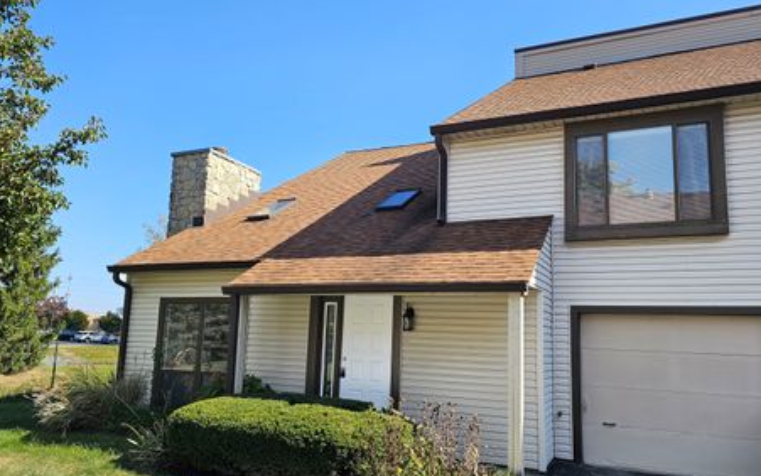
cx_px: 386
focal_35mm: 27
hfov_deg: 68.4
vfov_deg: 46.0
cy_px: 261
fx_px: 560
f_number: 1.7
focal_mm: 6.3
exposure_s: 1/370
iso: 10
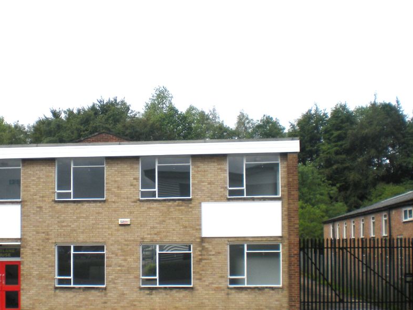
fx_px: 644
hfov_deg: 35.2
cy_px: 209
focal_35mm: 54
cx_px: 140
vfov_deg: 26.9
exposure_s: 1/338
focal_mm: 6.3
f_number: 4.6
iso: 64
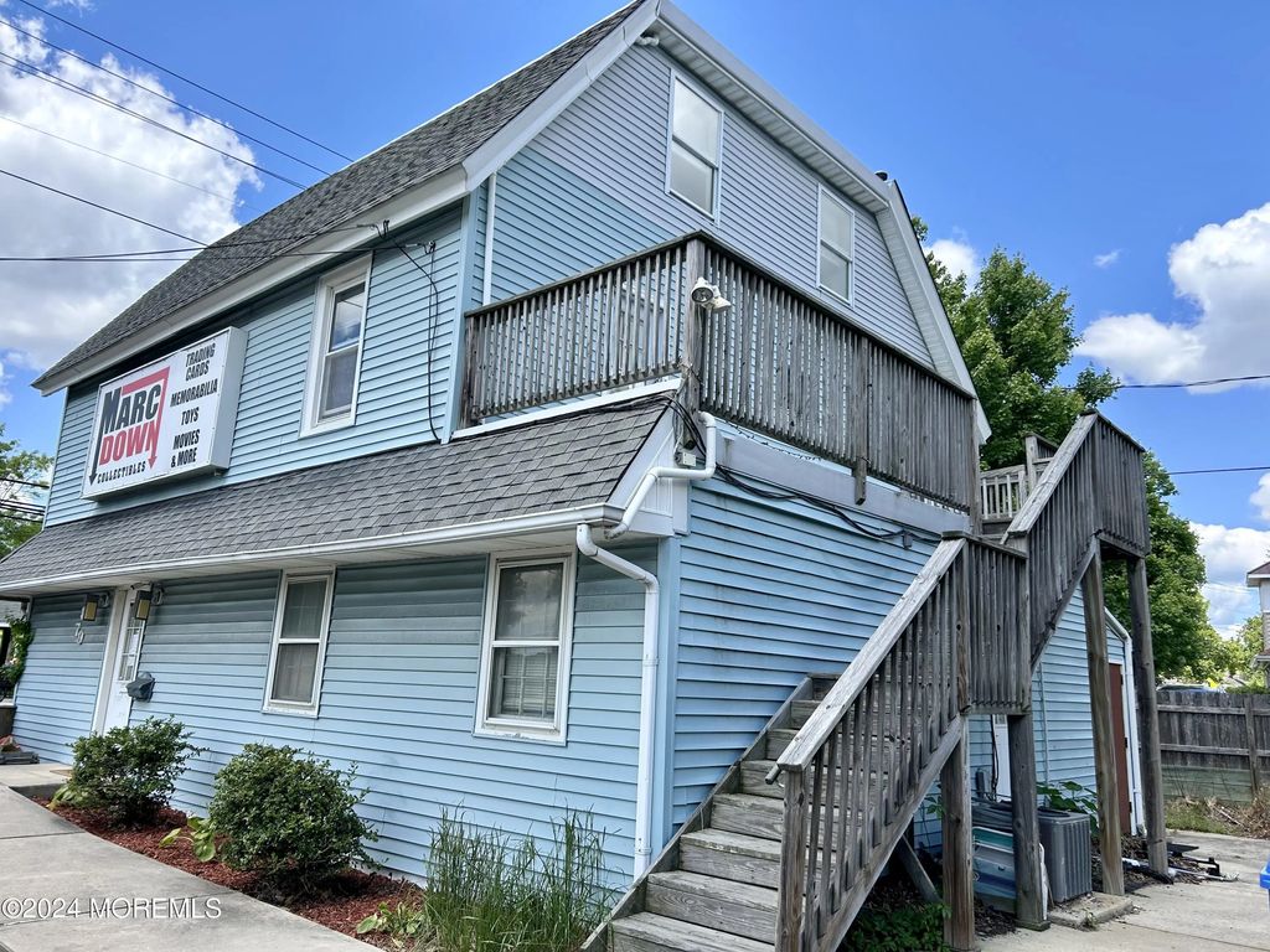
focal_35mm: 26
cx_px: 635
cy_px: 476
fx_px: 954
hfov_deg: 67.3
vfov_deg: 53.1
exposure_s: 1/1972
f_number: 1.5
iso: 50
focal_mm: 5.7
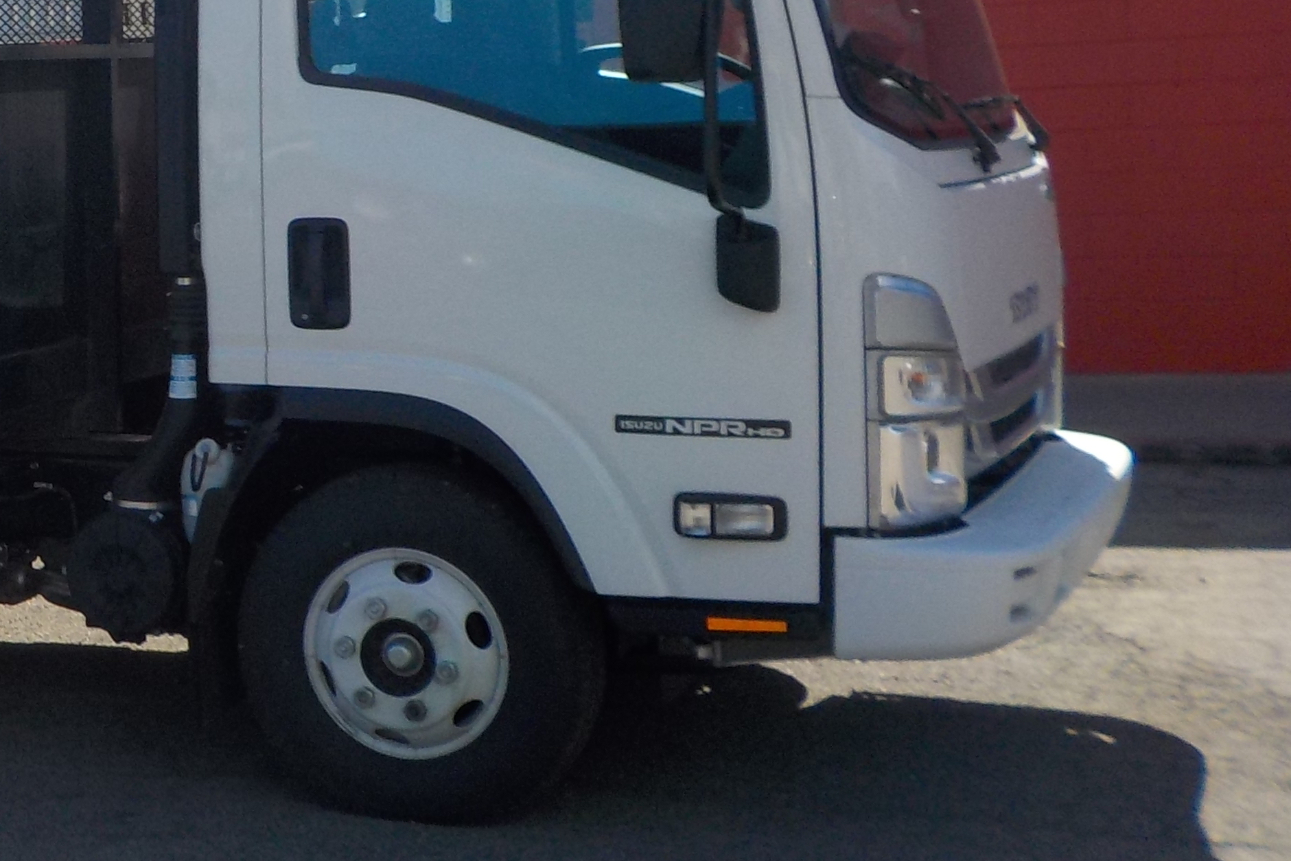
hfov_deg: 26.9
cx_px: -123
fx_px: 2474
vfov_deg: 19.6
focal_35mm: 69
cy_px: 199
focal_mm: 4.1
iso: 125
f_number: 3.3
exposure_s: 1/1000
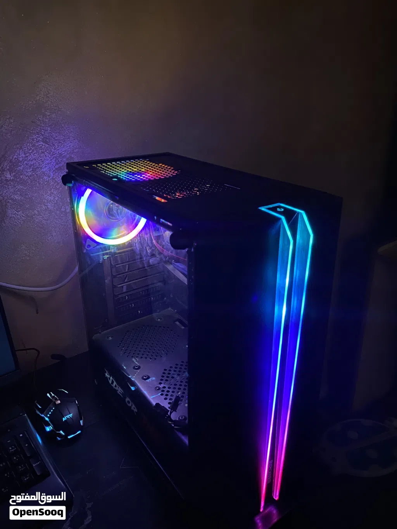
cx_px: 198
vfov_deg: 67.3
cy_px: 264
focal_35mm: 26
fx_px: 398
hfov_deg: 53.1
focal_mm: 4.25
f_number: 1.8
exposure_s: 1/27
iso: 1000
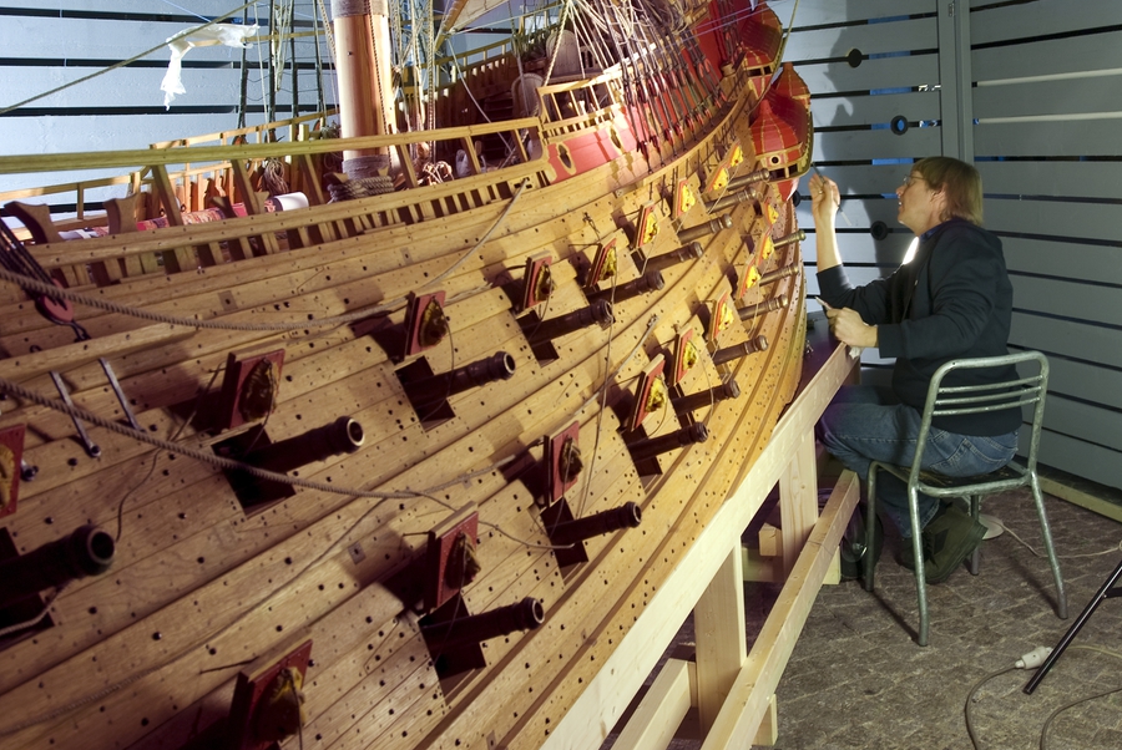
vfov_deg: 33.2
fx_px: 1248
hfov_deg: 48.0
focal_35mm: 40
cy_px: 265
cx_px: 696
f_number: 8
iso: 200
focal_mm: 20
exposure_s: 1/2
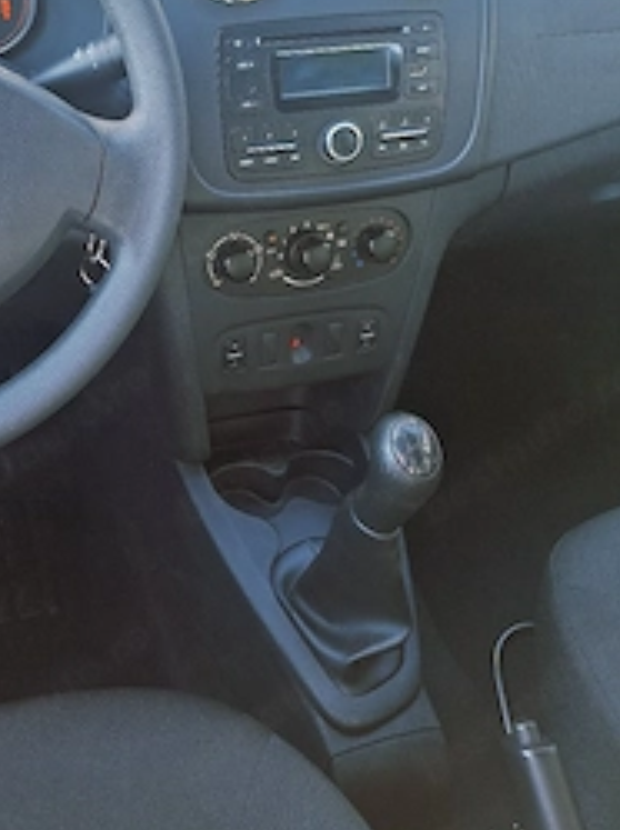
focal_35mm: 37
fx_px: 886
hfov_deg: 37.2
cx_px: 123
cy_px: 227
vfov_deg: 48.6
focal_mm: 5.54
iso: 125
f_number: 1.8
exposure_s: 1/100
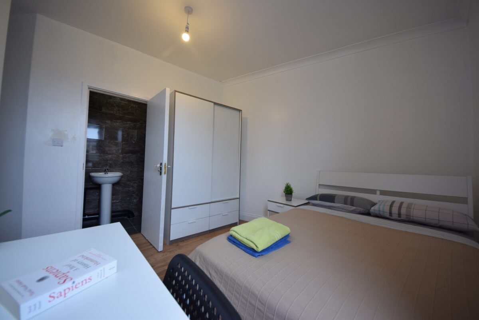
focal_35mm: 12
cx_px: 240
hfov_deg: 112.6
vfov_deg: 90.1
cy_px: 160
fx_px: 160
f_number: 4.5
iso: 400
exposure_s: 1/60
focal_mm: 8
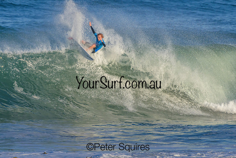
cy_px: 77
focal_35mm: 910
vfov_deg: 1.5
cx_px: 110
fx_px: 5968
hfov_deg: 2.3
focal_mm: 850
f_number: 11
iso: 1600
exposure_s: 1/3200
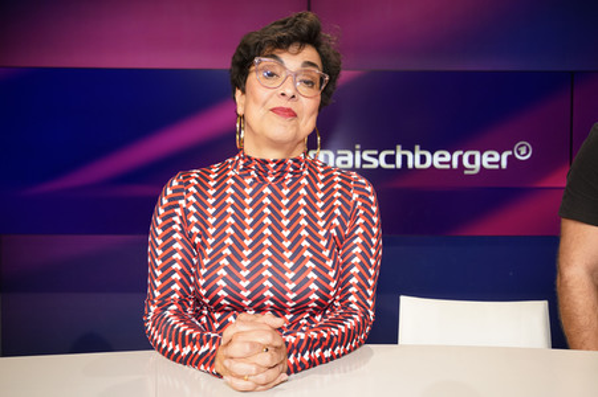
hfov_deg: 53.2
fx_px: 598
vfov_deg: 36.8
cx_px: 299
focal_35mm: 36
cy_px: 198
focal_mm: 36
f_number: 5
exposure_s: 1/125
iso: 2000
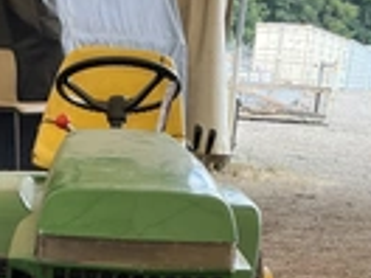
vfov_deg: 16.1
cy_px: 337
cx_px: 76
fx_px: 943
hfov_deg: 22.0
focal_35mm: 88
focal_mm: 3
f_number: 1.8
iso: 40
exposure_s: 1/122
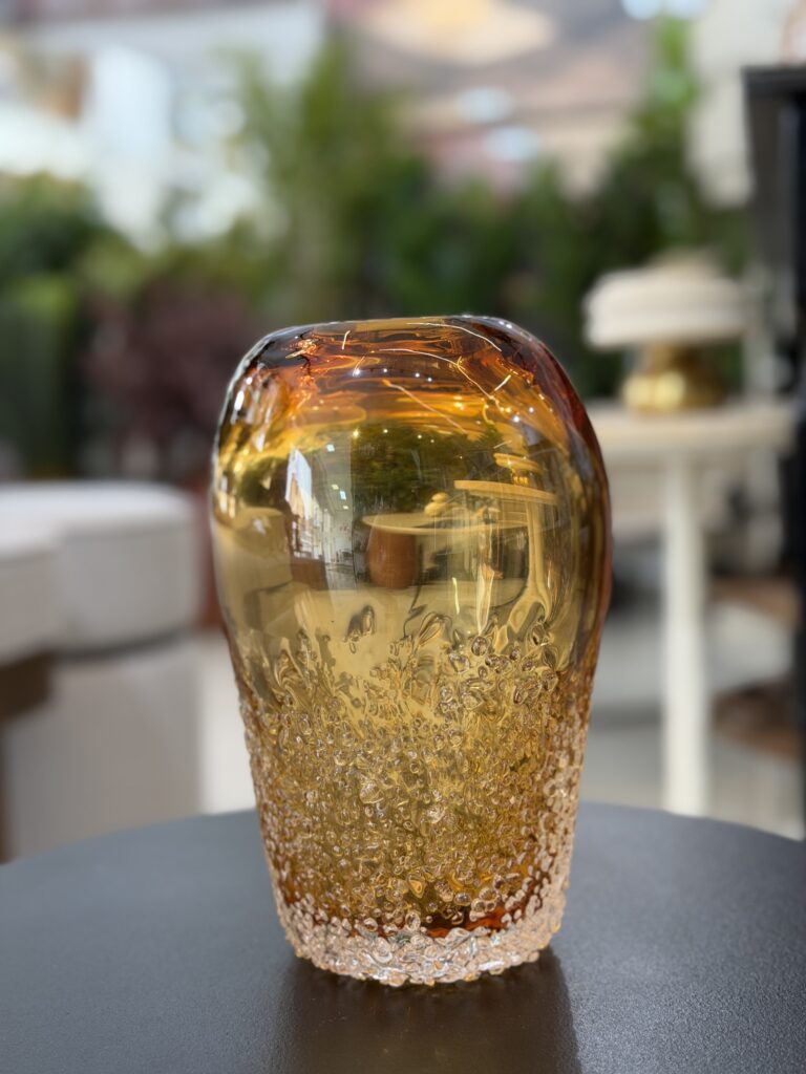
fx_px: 1490
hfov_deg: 30.3
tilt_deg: -5.7
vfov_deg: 39.7
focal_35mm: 48
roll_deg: +0.4
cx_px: 403
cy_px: 537
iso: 125
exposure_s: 1/60
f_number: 1.78
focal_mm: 6.76
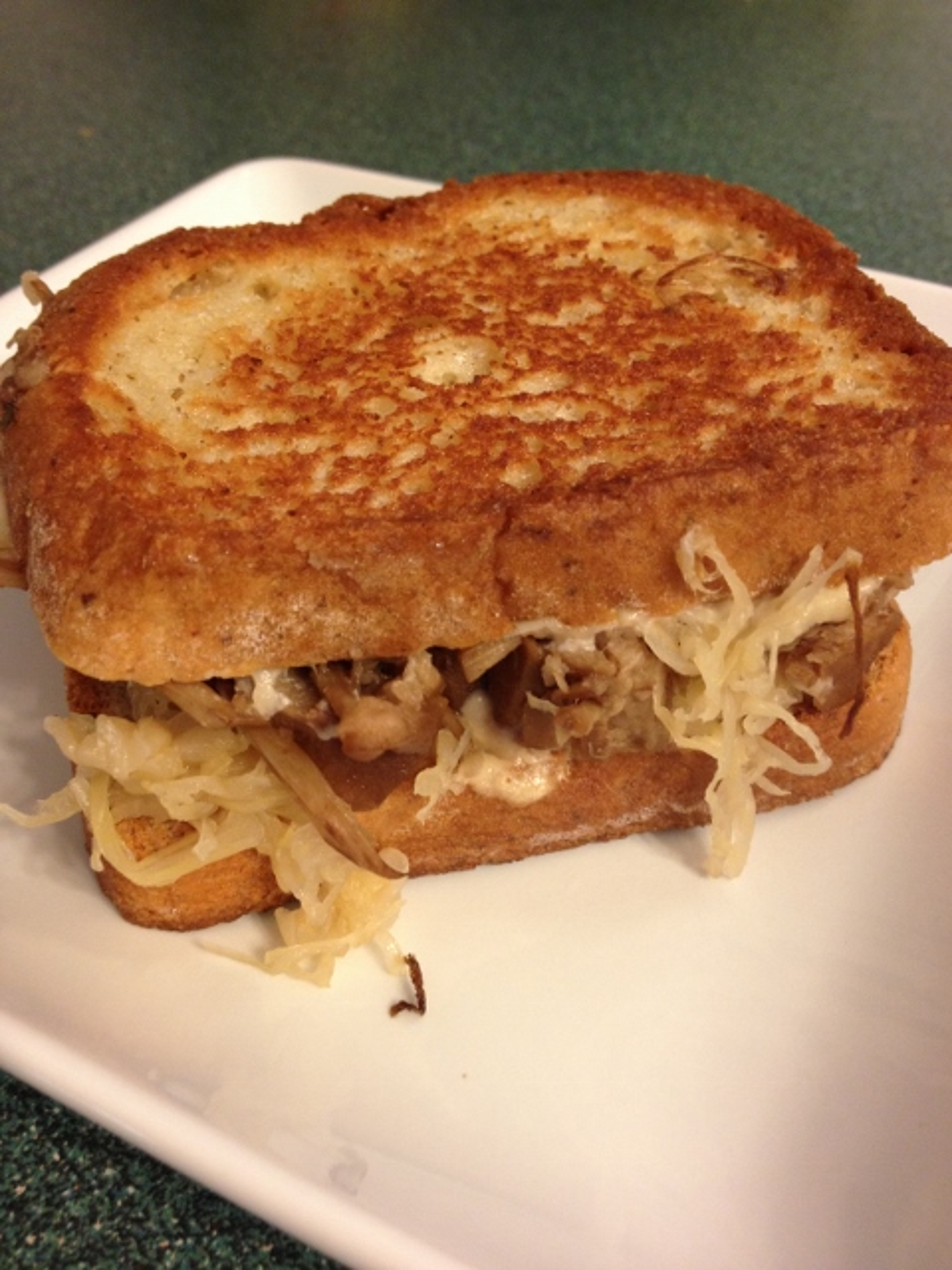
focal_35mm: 35
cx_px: 476
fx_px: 1283
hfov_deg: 40.7
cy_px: 635
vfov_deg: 52.6
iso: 125
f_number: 2.4
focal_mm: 4.28
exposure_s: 1/20
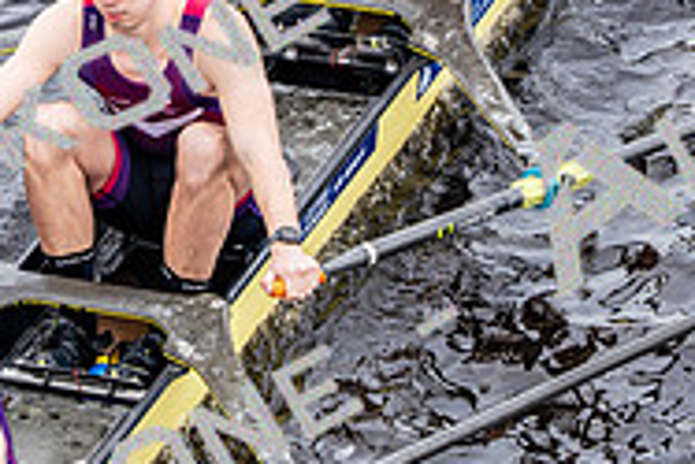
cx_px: 219
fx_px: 11998
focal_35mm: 621
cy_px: -54
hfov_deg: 3.3
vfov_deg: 2.2
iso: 640
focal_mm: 200
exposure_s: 1/2000
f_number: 2.8
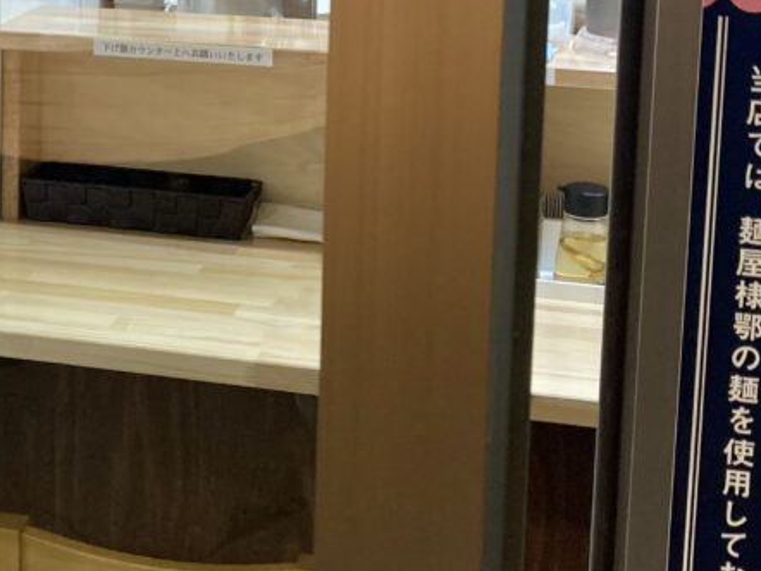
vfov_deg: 17.8
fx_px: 1782
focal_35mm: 81
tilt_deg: -7.9
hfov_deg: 23.4
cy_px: 10
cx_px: 53
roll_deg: -1.1
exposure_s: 1/50
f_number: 1.8
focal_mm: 3.99
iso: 64
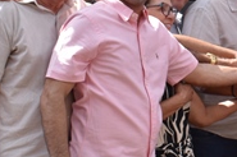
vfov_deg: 10.5
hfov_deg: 15.3
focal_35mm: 130
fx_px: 853
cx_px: 273
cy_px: 21
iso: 200
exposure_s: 1/250
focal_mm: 25
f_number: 8
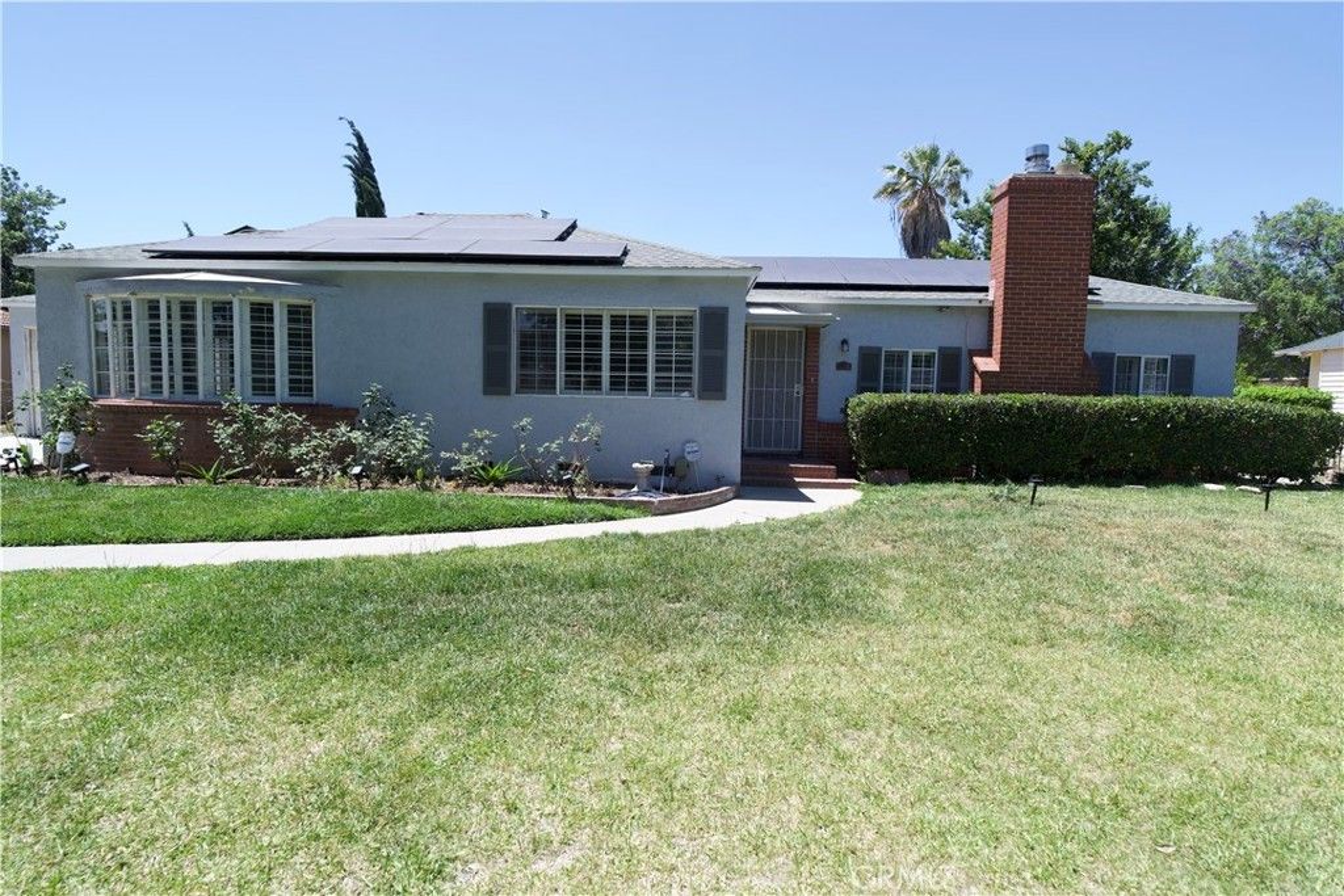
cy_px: 448
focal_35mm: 18
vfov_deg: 67.4
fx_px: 672
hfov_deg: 90.0
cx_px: 672
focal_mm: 18
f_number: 4.5
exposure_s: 1/800
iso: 200
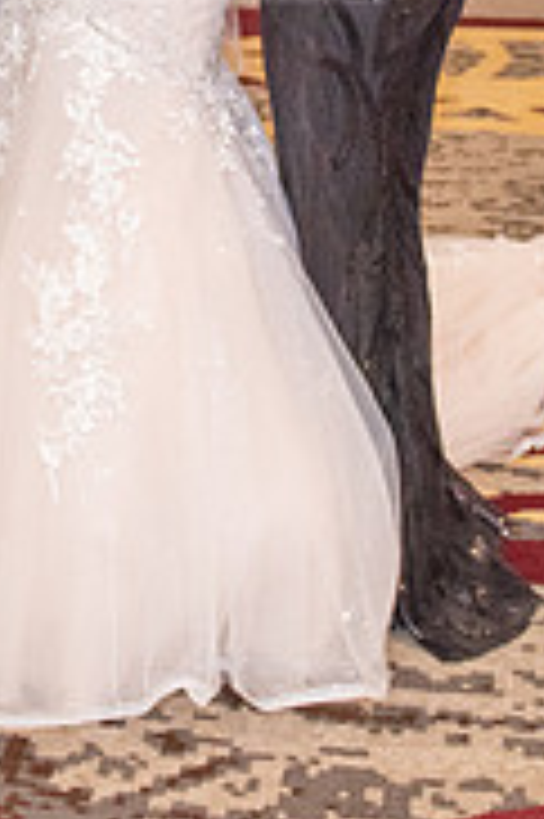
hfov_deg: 14.0
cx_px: 126
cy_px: -195
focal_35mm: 97
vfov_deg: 19.6
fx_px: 2203
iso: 1600
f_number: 2.8
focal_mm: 24
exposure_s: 1/160
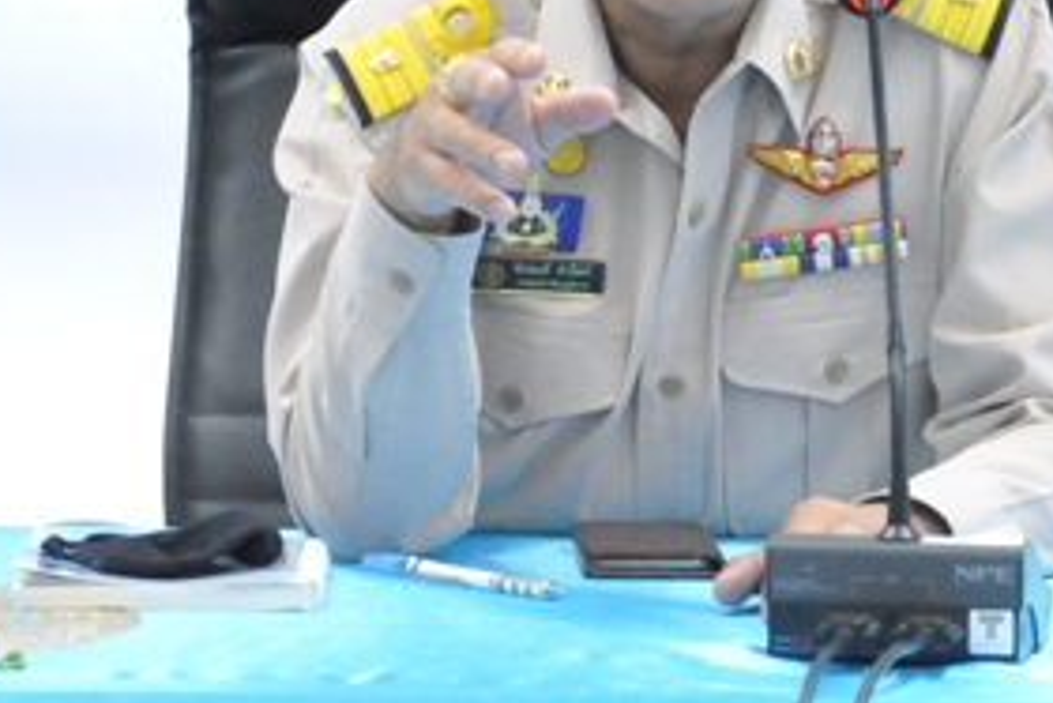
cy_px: -17
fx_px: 10539
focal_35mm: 360
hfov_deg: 5.7
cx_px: 669
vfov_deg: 3.8
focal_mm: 105
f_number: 9
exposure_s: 1/100
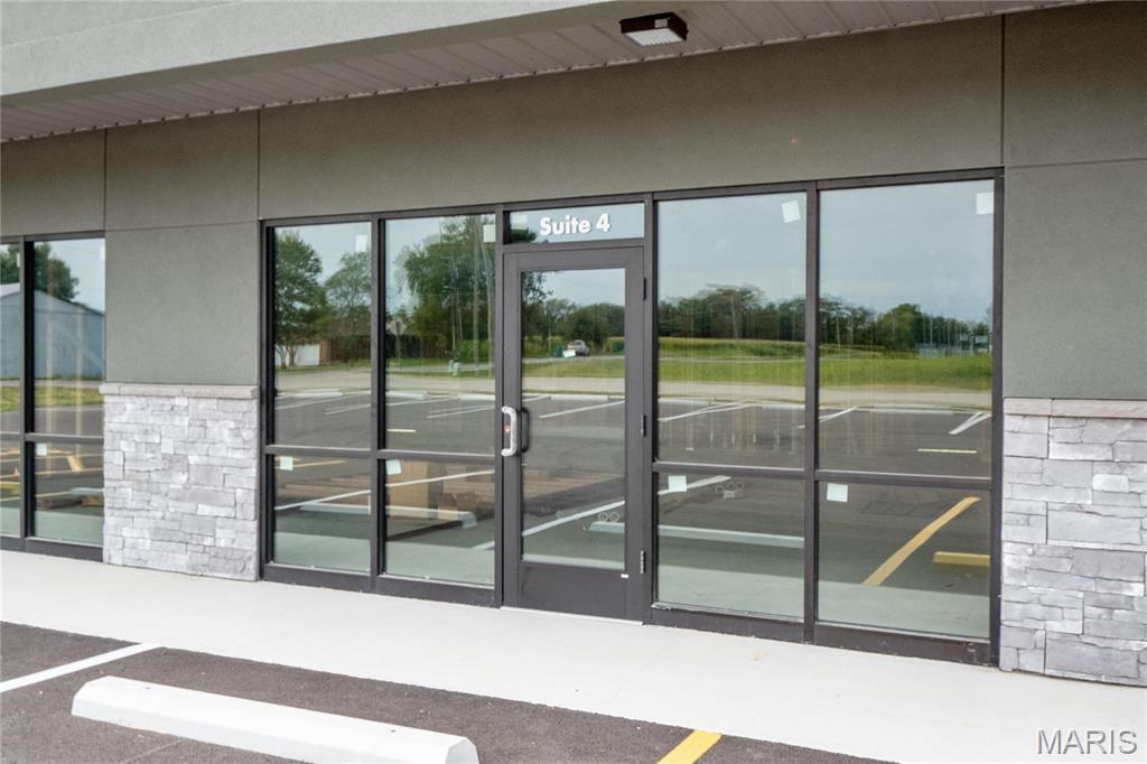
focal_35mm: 34
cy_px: 382
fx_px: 1083
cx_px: 574
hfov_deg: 55.8
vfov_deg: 38.9
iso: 400
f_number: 9
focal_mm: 17
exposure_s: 1/125
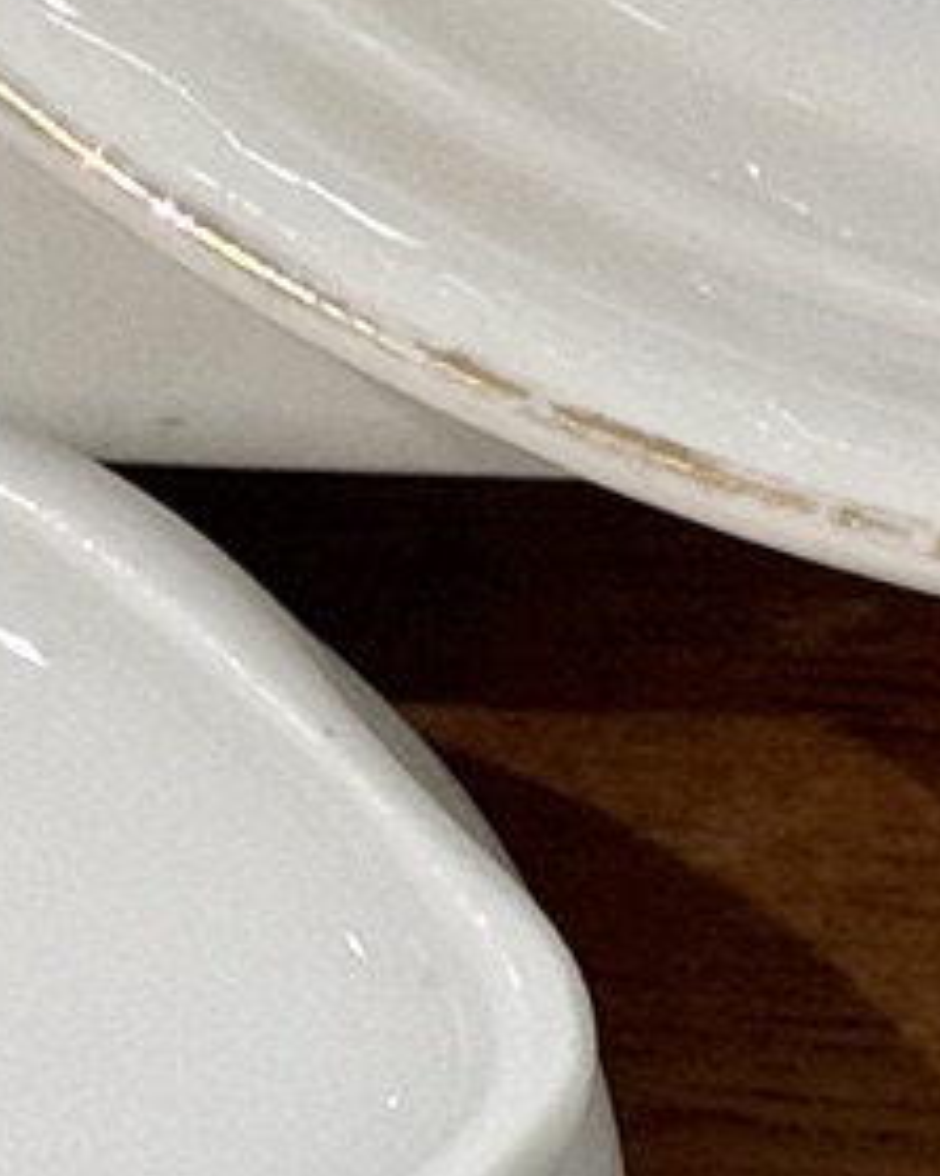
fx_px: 11691
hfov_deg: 4.5
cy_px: -548
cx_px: 2268
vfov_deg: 5.7
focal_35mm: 336
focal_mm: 6.86
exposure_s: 1/50
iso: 100
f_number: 1.78
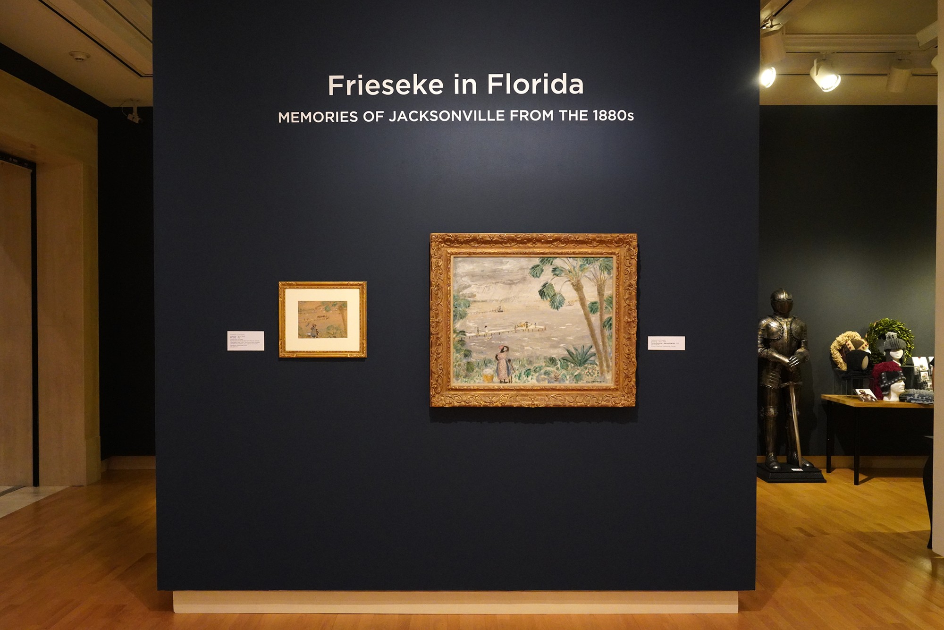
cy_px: 315
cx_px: 472
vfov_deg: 43.6
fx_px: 787
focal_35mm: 30
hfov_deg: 61.9
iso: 10000
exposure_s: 1/80
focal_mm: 30
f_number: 8
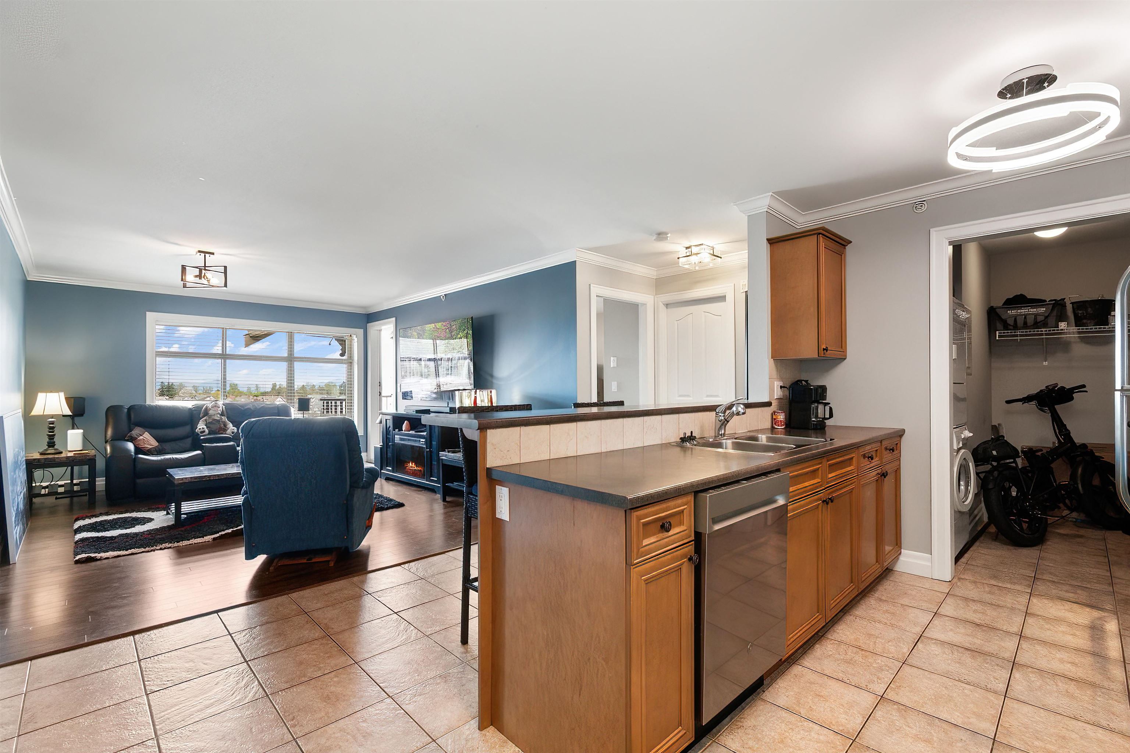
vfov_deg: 77.3
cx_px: 565
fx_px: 471
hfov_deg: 100.4
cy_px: 376
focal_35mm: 15
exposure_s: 1/15
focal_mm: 10
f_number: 7.1
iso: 200
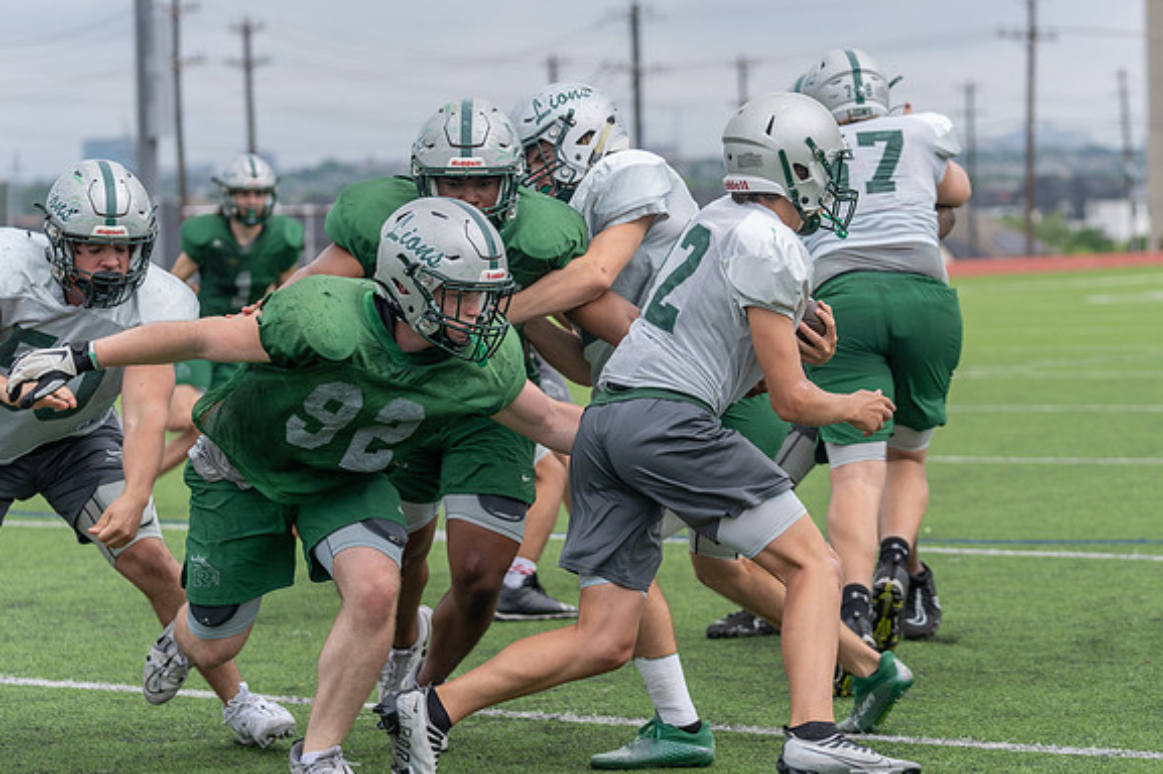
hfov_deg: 15.5
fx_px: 4262
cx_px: 631
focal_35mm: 132
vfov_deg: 10.4
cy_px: 354
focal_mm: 110
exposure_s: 1/1250
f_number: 4
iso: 250
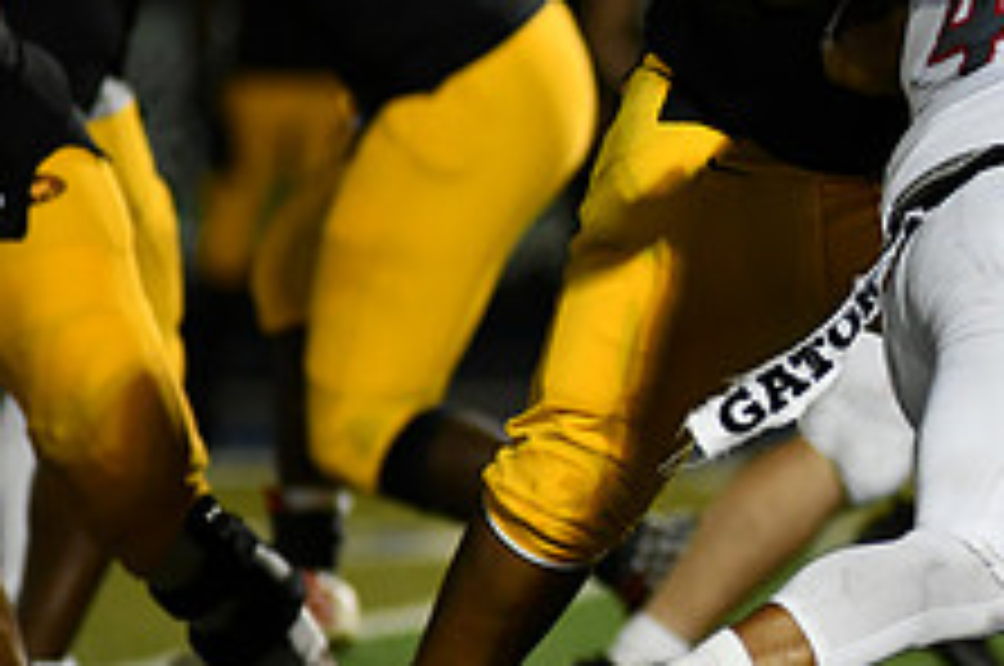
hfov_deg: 2.6
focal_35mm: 782
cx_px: 1193
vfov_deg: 1.8
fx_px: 21777
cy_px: 358
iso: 1800
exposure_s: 1/1000
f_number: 2.8
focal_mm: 300
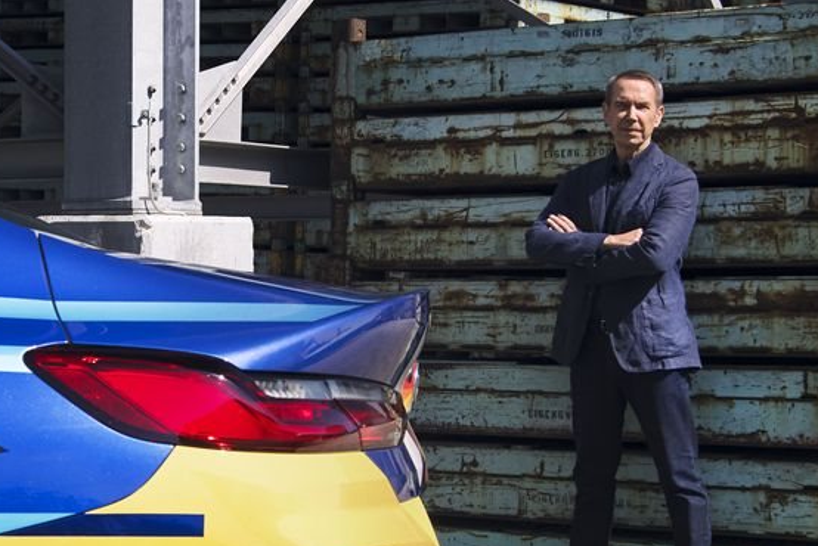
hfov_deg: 19.8
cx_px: 74
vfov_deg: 13.6
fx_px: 2296
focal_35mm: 101
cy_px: 359
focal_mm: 35
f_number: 9
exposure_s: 1/320
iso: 640
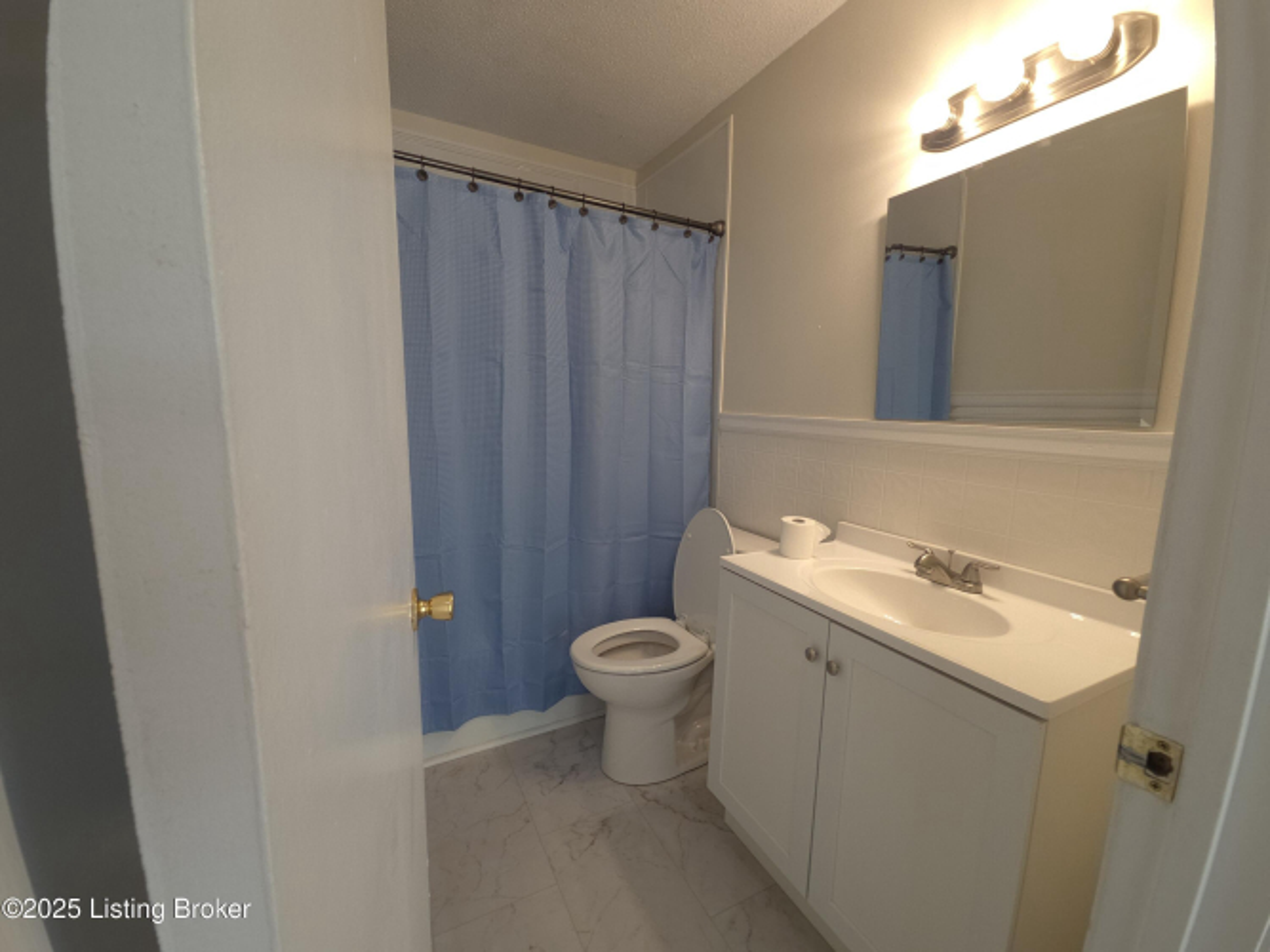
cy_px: 476
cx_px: 635
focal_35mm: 13
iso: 80
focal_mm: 2.2
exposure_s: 1/30
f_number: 2.2
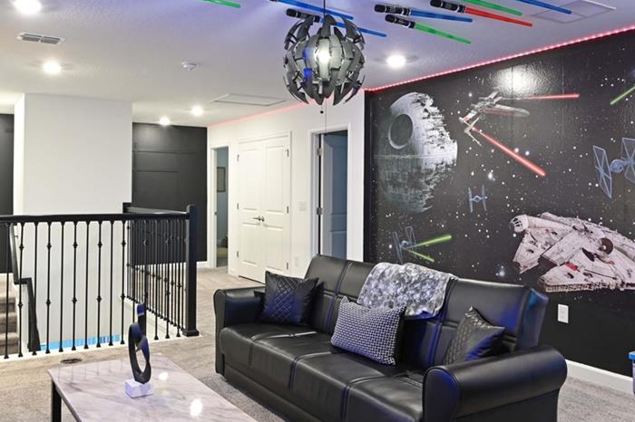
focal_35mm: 33
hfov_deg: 57.0
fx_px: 584
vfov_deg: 39.7
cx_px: 290
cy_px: 177
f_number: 9
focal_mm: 14.5
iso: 160
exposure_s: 1
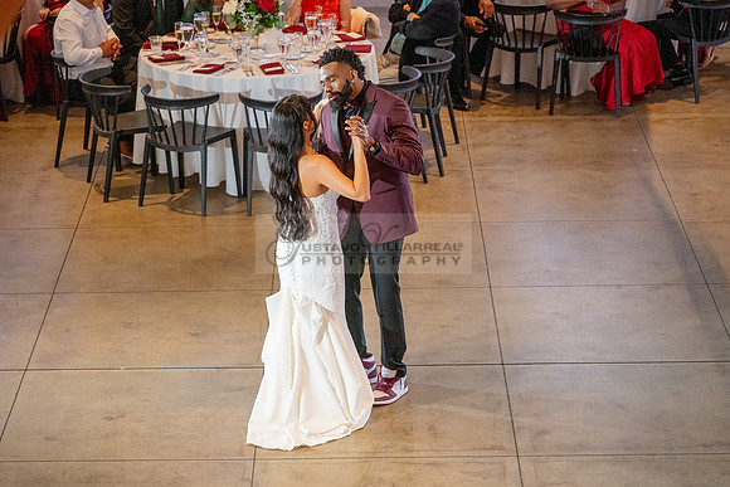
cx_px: 365
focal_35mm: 115
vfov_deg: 11.9
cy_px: 267
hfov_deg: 17.8
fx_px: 2335
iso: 3200
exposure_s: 1/200
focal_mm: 105
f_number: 4
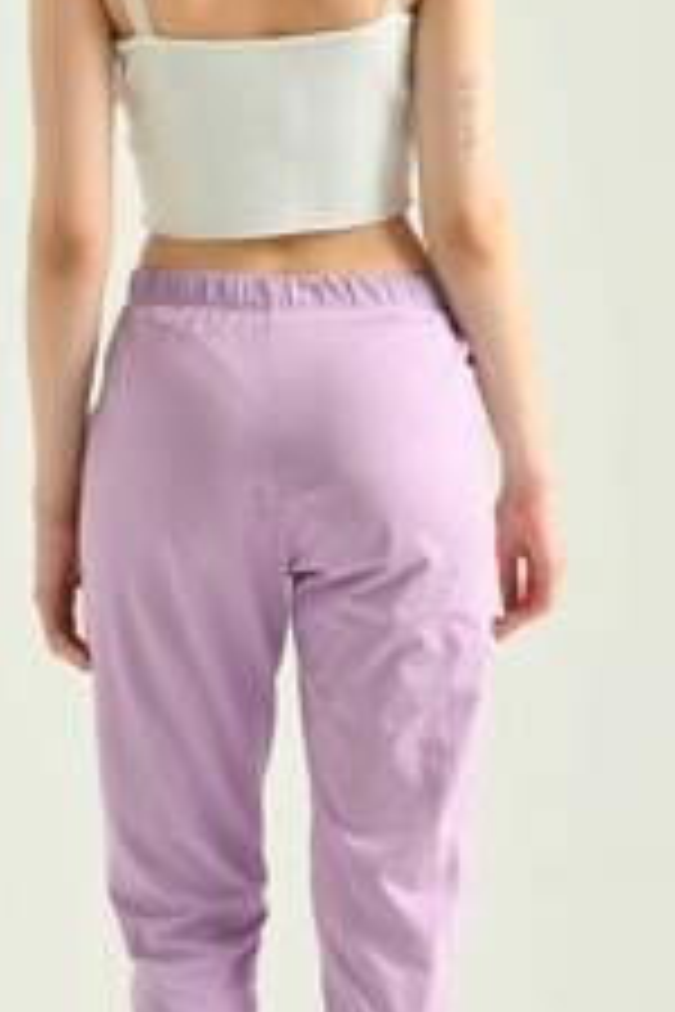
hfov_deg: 7.6
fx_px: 5062
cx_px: 225
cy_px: 513
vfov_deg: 11.4
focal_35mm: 180
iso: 125
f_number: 5.6
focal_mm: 75
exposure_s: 1/160
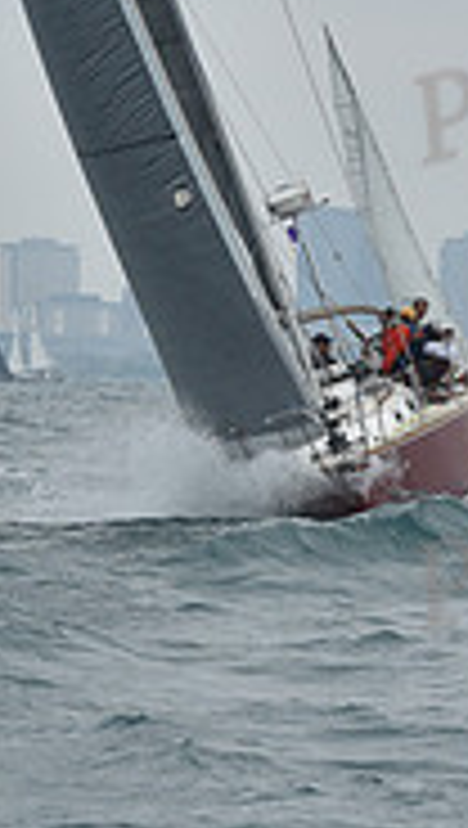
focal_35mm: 313
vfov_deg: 6.9
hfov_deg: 3.9
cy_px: 346
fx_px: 6880
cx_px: 182
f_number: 10
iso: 250
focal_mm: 95
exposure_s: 1/800
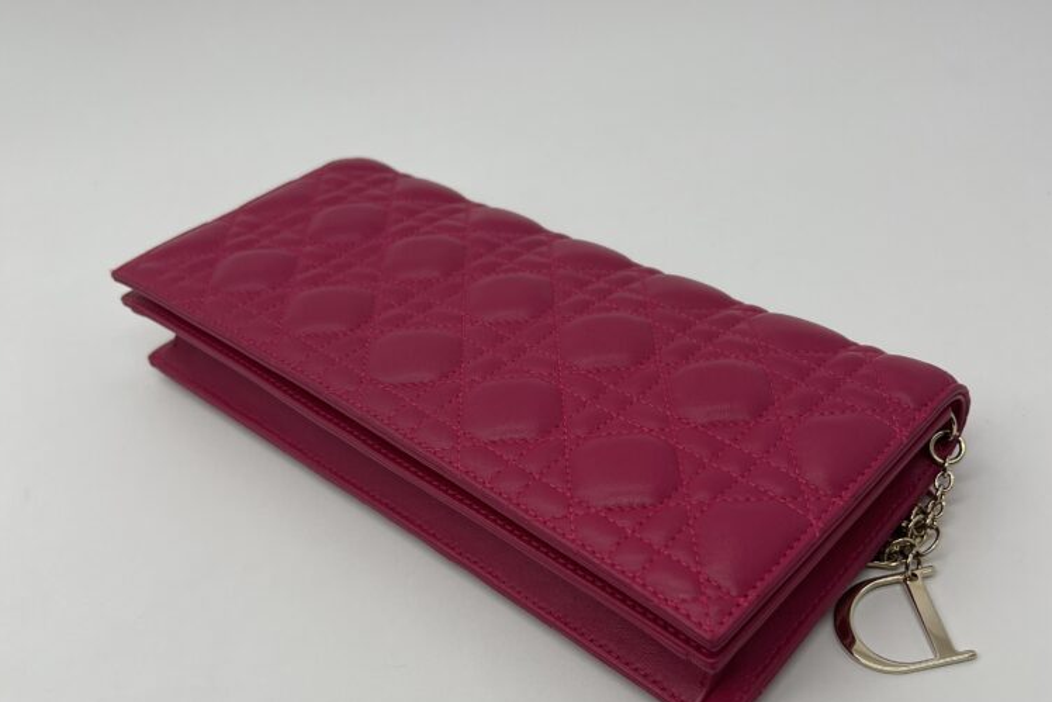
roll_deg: +12.6
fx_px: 1081
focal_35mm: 37
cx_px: 527
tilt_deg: -42.1
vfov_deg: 35.8
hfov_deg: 51.9
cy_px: 428
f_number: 1.5
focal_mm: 5.7
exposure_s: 1/383
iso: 50
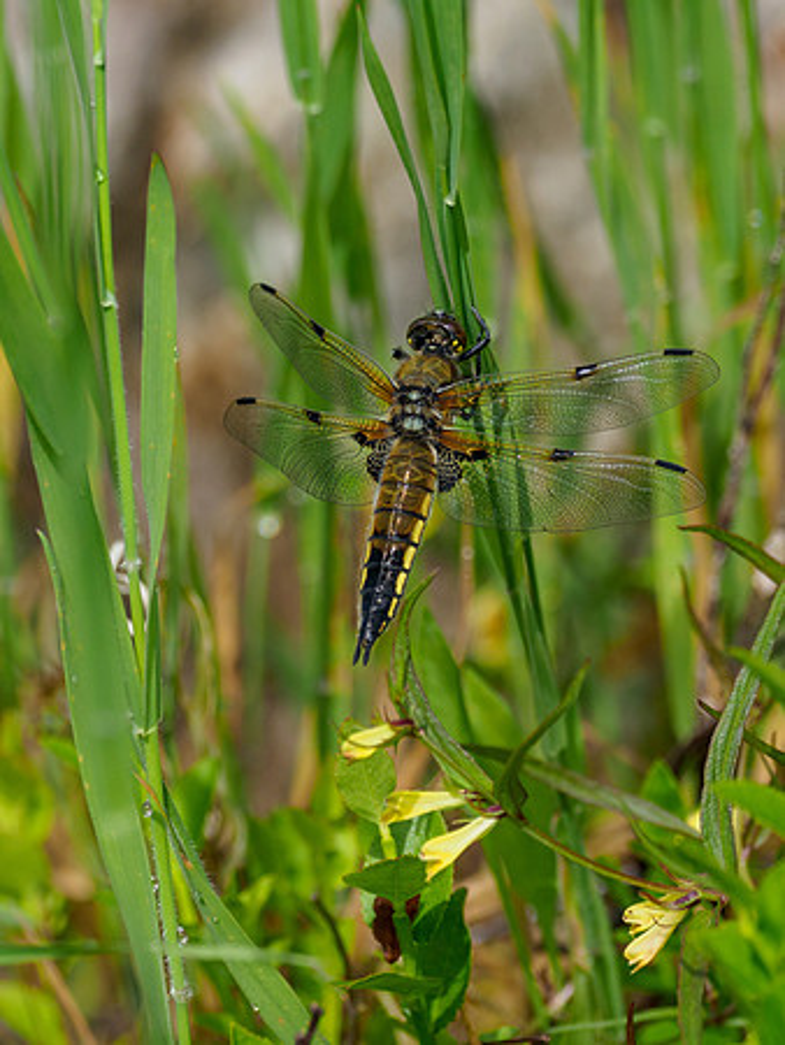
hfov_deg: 1.7
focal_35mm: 901
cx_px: 392
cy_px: 457
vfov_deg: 2.2
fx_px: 27221
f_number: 4.5
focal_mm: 300
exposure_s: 1/1250
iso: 200
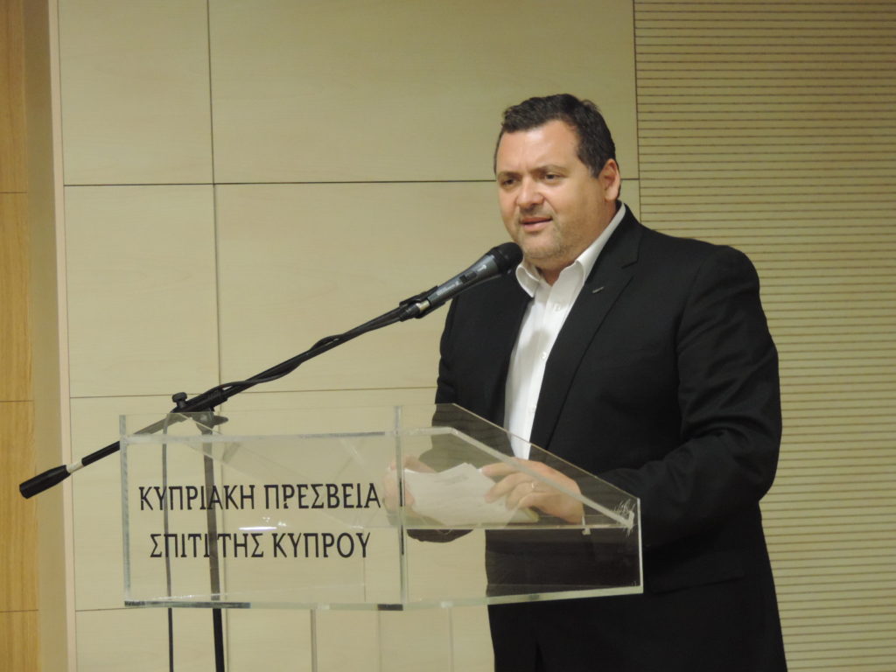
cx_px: 448
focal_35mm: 170
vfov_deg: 8.7
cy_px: 336
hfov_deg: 11.6
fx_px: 4400
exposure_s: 1/15
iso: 800
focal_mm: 30.3
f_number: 4.5
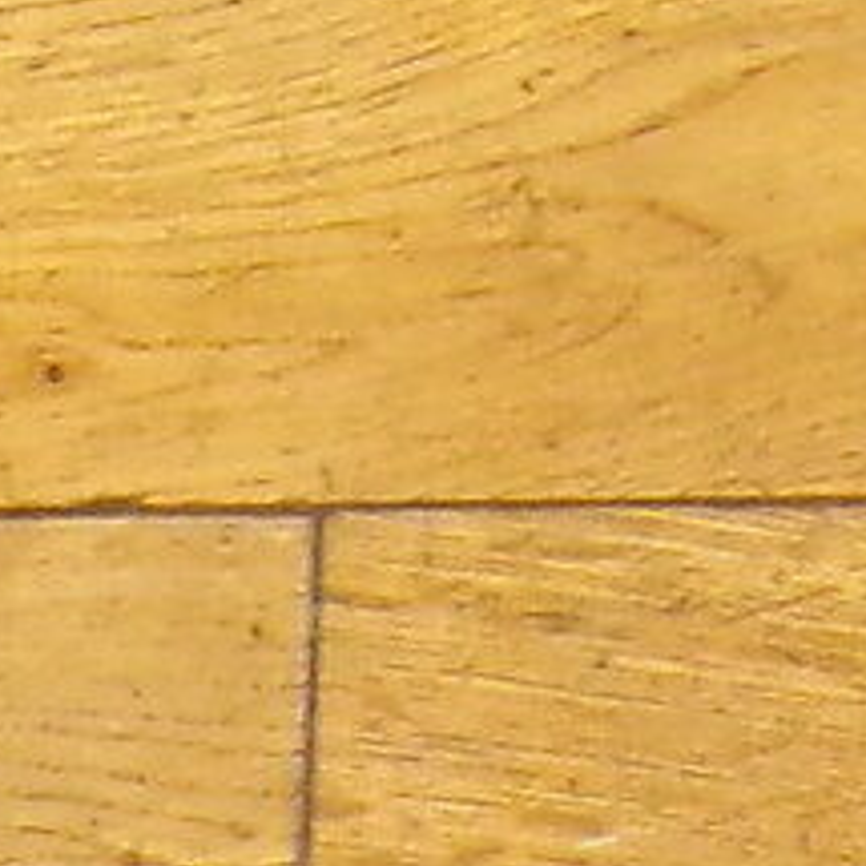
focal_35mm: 304
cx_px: 1321
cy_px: -1450
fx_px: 8604
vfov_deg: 5.5
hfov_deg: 5.7
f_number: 3.3
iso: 400
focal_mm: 6.6
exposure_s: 1/12
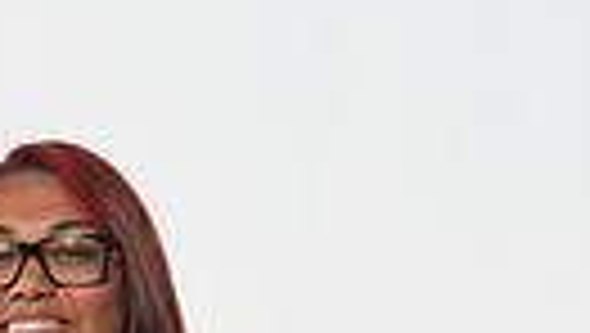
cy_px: 958
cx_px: -5
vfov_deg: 6.8
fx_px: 2576
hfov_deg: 12.9
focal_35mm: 165
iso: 500
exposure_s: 1/125
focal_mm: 45.7
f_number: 8
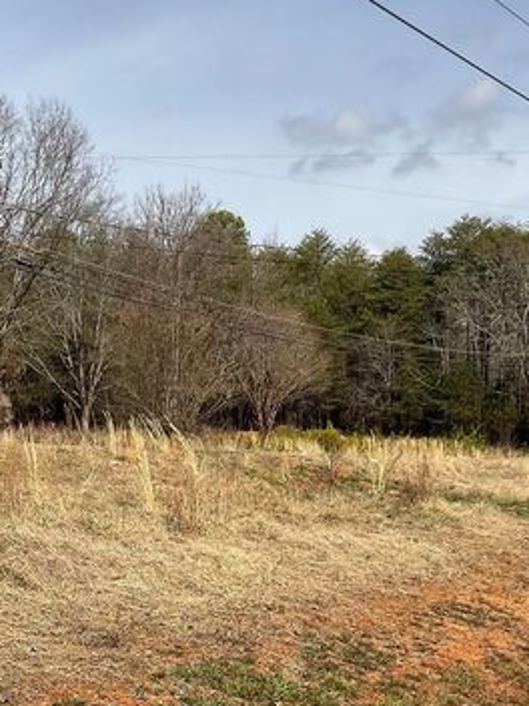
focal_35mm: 55
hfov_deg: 26.5
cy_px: 645
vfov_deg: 33.0
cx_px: 200
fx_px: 1121
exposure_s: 1/2427
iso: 16
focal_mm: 3
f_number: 1.8
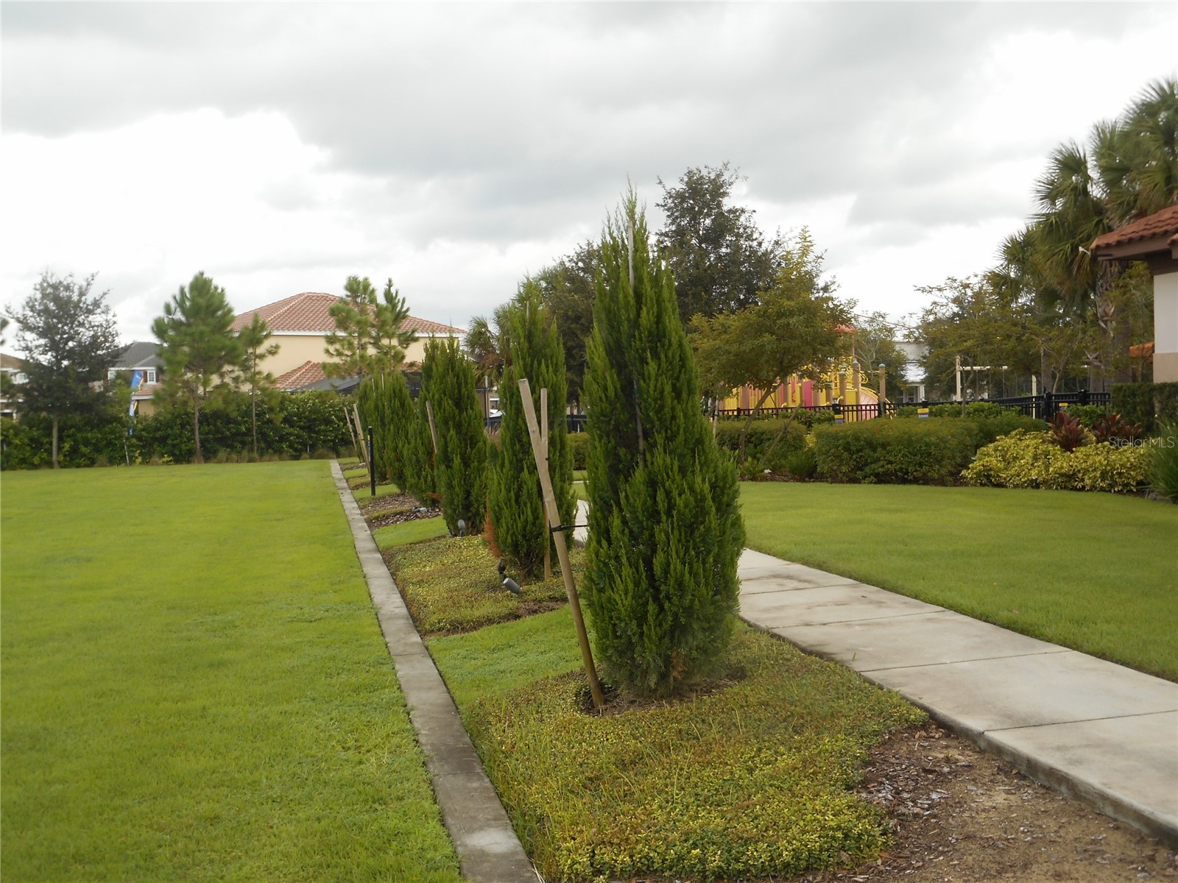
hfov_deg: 47.9
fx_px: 1327
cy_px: 442
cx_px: 589
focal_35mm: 39
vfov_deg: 36.8
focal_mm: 6.9
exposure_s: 1/200
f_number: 4.5
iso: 80
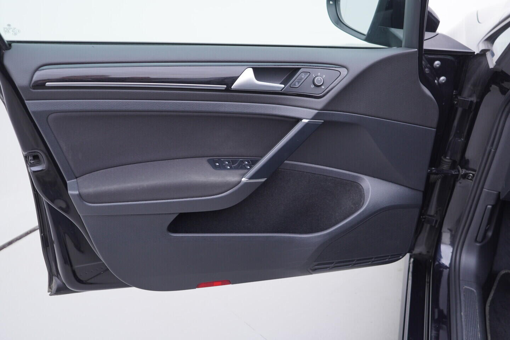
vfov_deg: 36.9
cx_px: 255
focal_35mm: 36
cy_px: 170
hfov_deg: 53.1
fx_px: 510
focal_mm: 24
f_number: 3.2
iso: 125
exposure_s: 1/40
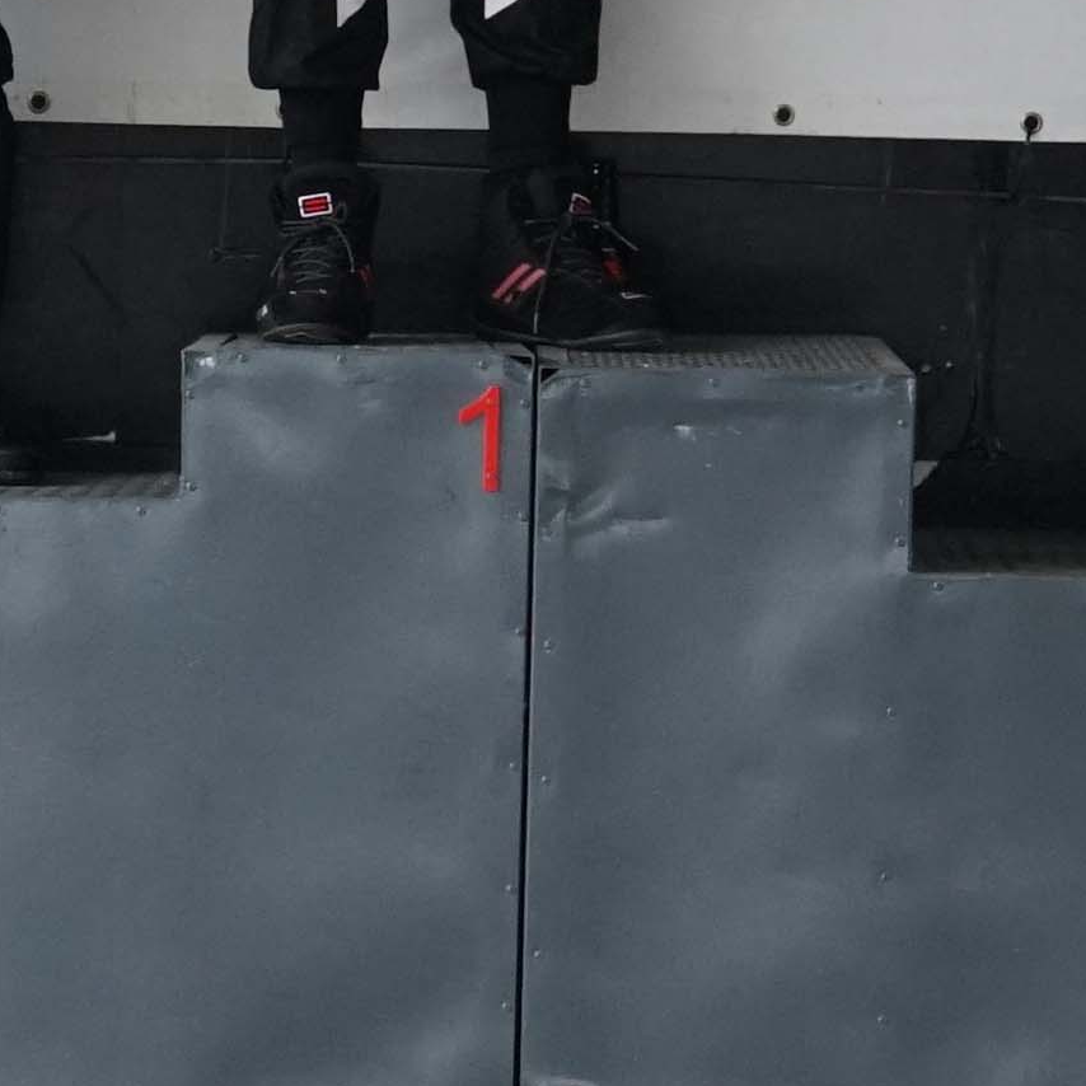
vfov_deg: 8.1
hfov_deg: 8.1
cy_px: 287
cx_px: 286
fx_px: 7631
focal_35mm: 215
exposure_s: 1/160
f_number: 4
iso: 800
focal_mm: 24
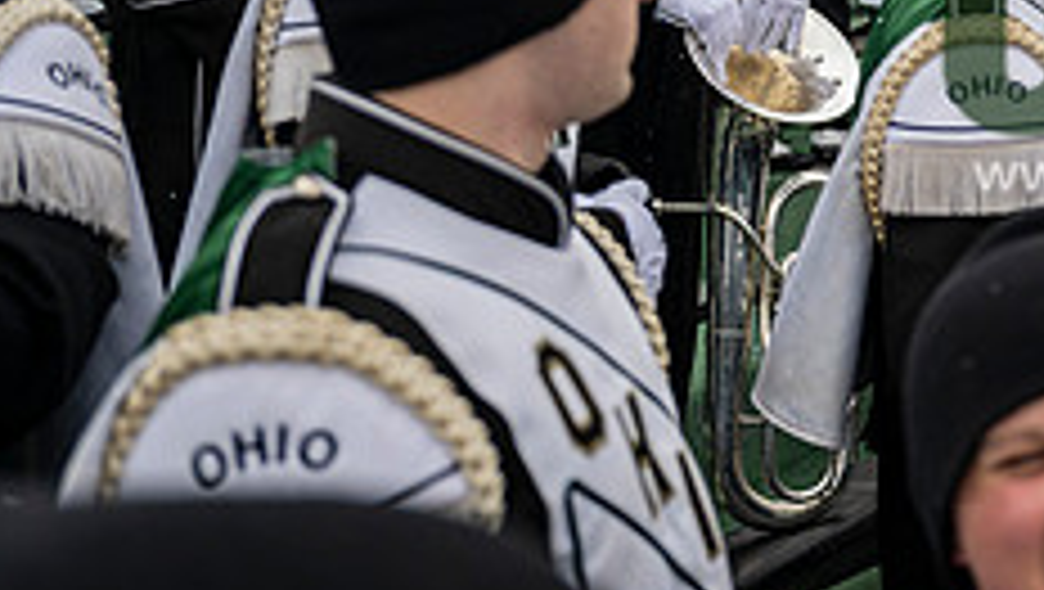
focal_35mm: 85
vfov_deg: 14.1
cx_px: 1282
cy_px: 16
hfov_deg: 22.8
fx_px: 2355
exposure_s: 1/500
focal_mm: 32.5
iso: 160
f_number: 2.8
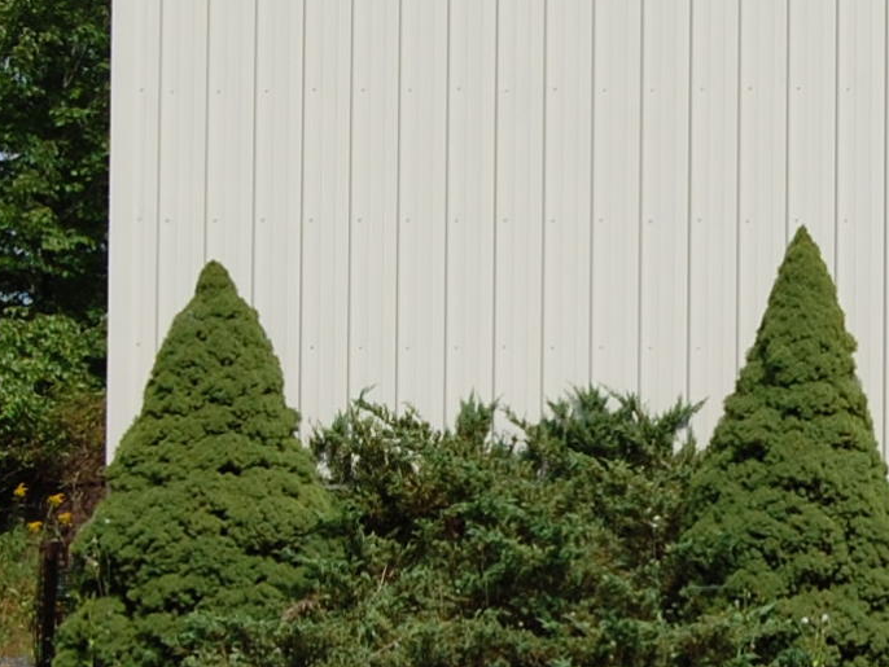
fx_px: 3237
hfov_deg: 15.4
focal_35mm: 126
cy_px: 447
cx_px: 853
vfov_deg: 11.8
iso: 200
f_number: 10
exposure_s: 1/400
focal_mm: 20
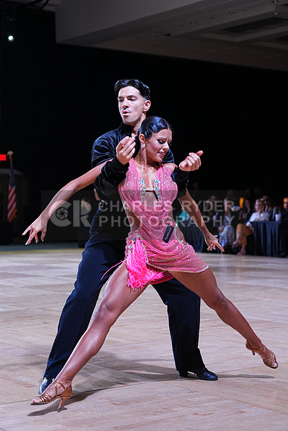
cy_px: 216
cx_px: 144
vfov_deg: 28.8
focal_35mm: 70
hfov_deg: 19.5
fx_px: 839
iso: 1250
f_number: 4
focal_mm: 70
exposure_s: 1/400
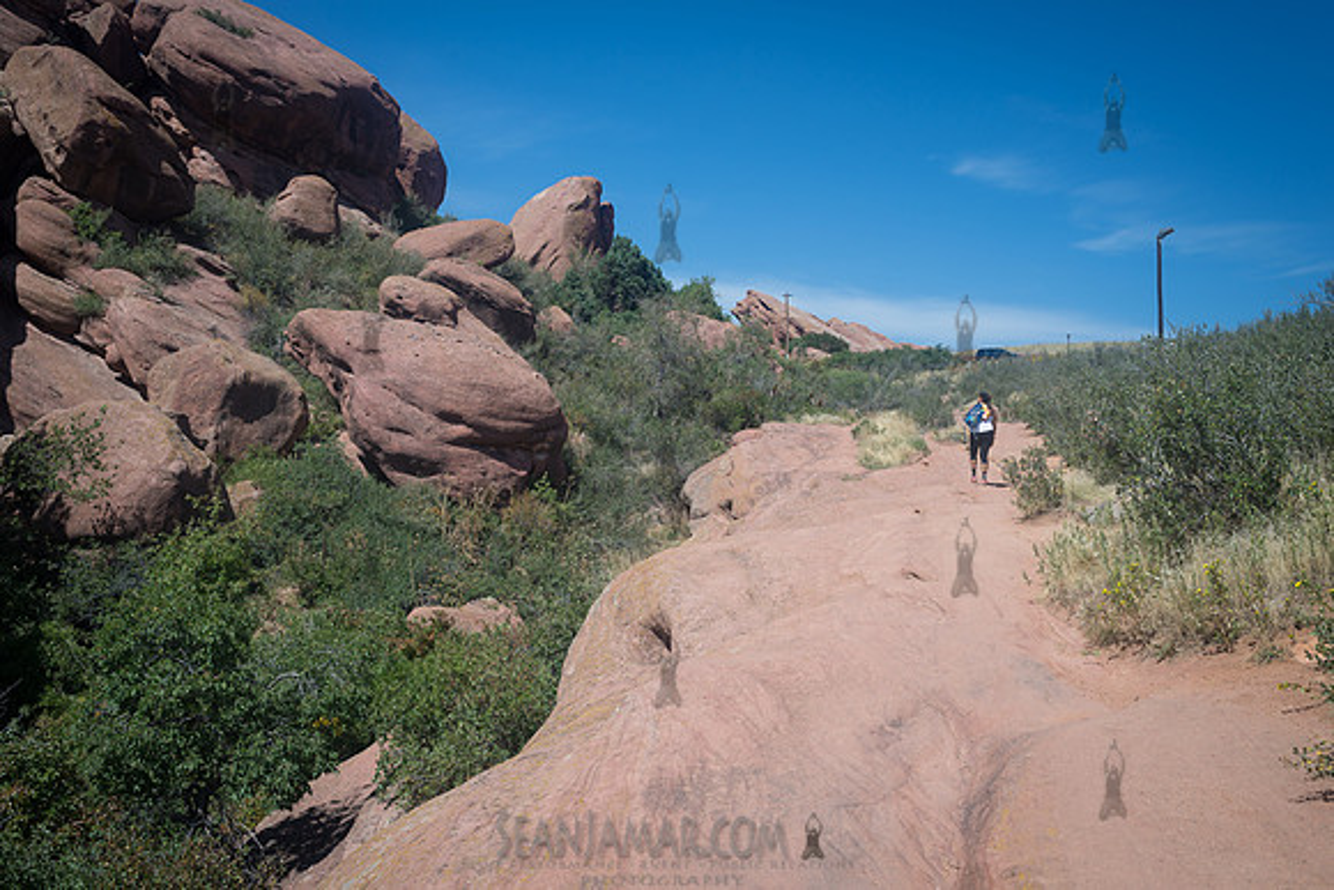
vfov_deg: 37.9
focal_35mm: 35
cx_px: 667
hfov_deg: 54.4
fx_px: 1297
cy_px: 445
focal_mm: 35
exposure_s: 1/125
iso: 80
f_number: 8
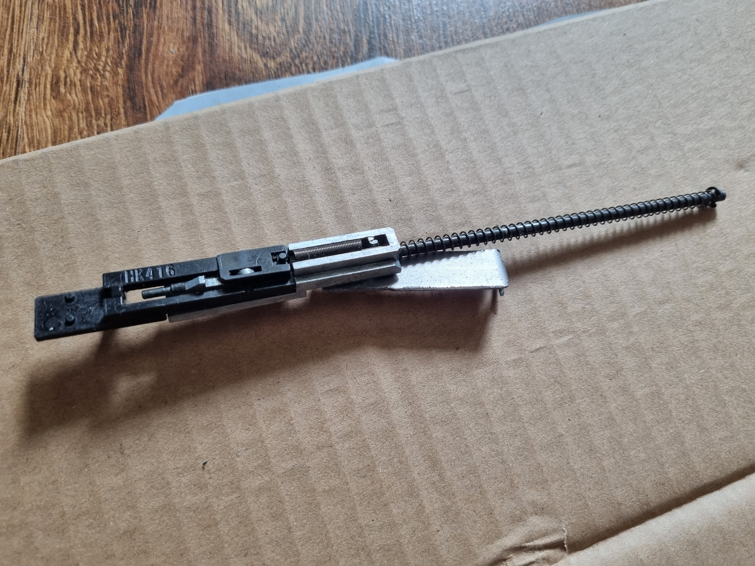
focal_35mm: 26
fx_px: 567
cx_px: 378
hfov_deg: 67.3
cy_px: 283
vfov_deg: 53.1
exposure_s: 1/100
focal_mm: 5.4
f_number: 1.8
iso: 160
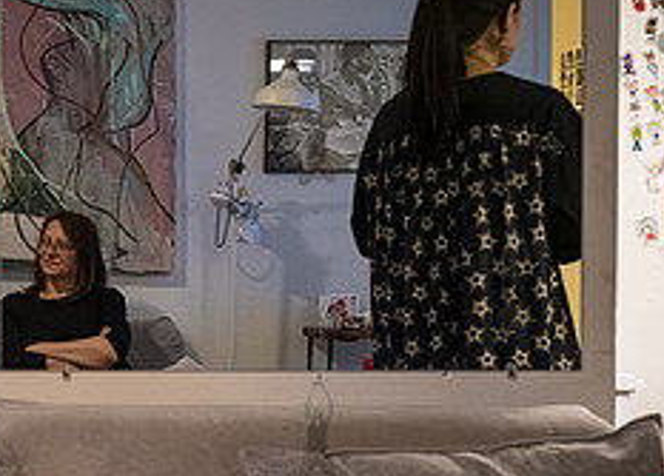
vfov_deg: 14.8
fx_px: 1831
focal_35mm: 97
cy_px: 313
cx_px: -193
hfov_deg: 19.1
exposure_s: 1/250
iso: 8000
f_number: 3.2
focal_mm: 35
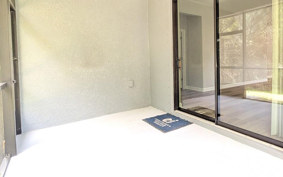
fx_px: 162
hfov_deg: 78.4
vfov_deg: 56.5
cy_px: 65
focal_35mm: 21
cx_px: 198
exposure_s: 1/92.7
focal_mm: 2.02
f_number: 1.7
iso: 207
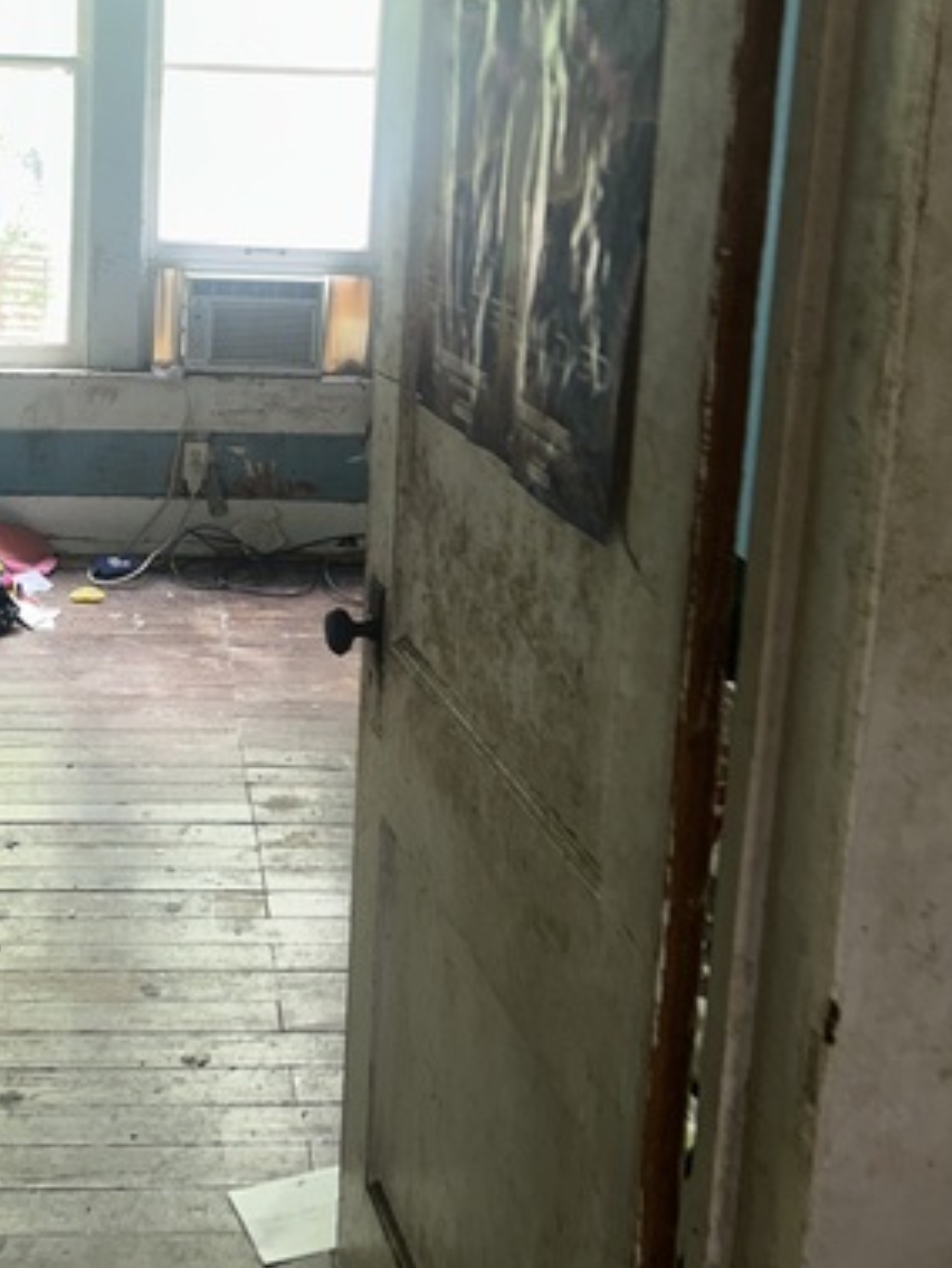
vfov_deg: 41.4
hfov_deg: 32.3
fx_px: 1612
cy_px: 282
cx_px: 231
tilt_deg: -9.9
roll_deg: -3.9
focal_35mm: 44
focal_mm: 5.7
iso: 32
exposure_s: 1/17
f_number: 1.5
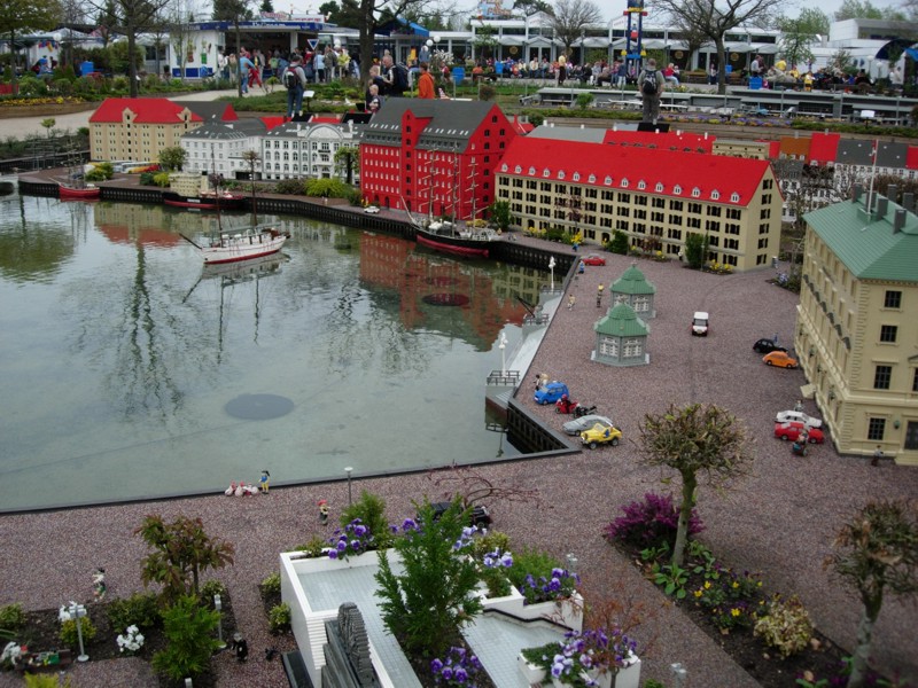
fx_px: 1008
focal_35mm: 38
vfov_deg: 37.7
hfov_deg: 49.0
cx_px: 459
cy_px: 344
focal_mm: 7.8
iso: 64
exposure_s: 1/886
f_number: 2.8
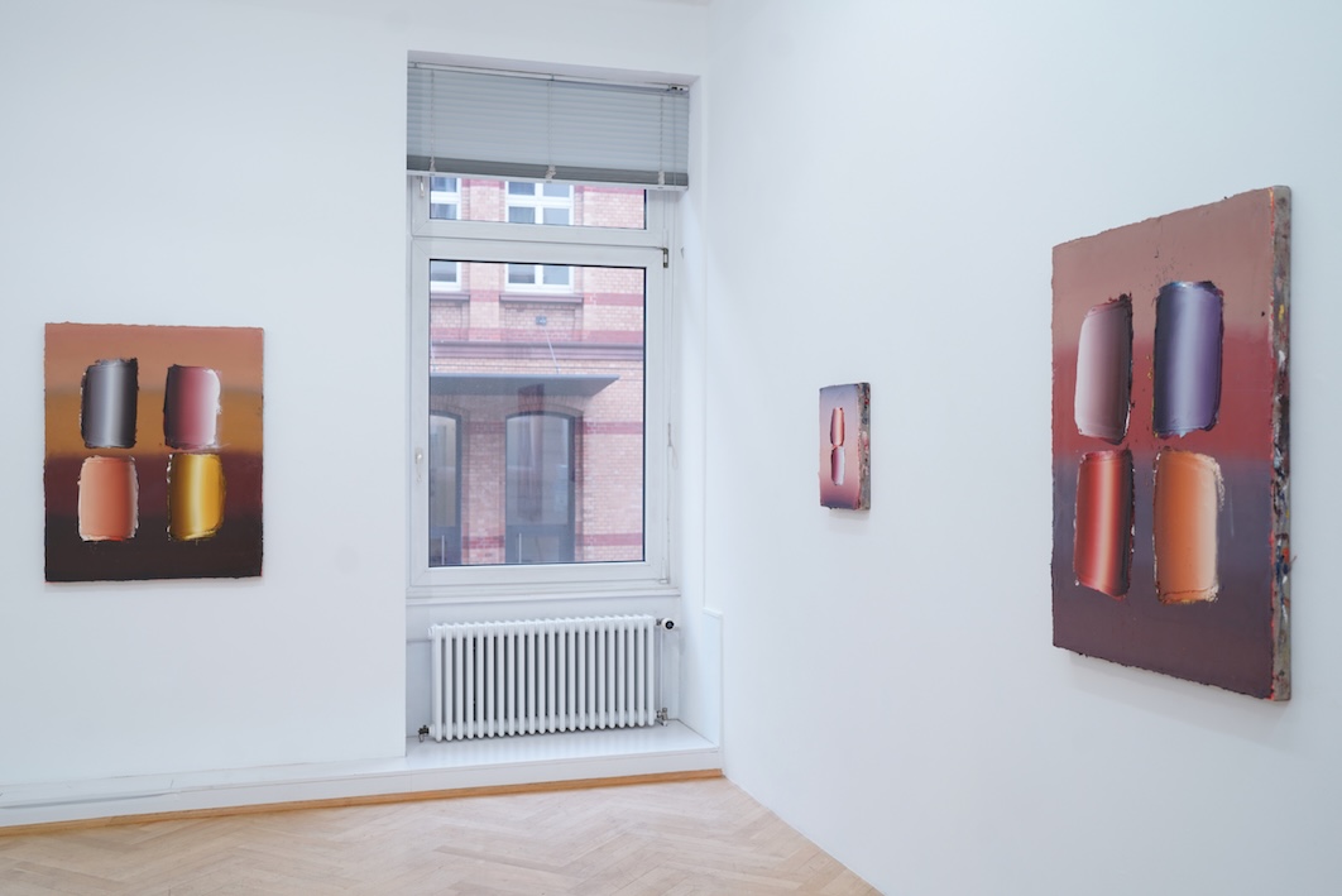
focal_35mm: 35
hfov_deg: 54.4
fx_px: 1305
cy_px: 448
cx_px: 671
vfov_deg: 37.9
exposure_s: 1/40
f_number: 4.5
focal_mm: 35
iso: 160
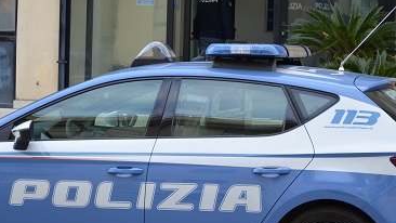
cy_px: 86
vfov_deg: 9.3
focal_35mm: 131
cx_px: 195
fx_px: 1376
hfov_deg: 16.4
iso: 200
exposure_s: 1/160
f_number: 6.3
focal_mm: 62
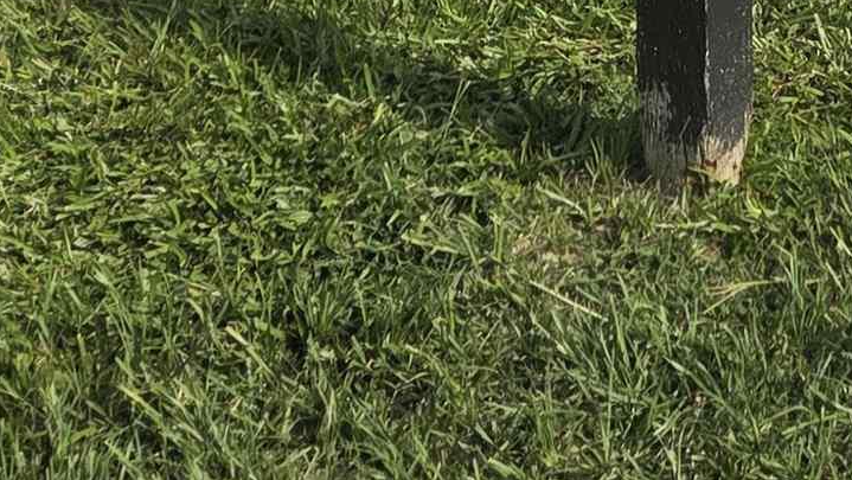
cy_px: -826
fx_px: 2418
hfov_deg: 19.4
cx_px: 848
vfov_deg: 9.5
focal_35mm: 107
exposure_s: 1/5545
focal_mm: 5.4
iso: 80
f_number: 1.8
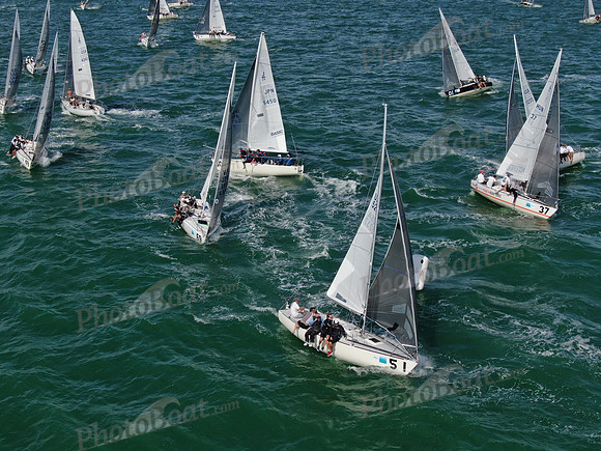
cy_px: 226
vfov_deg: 30.3
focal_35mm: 48
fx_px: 833
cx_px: 300
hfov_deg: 39.7
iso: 100
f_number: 3.8
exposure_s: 1/1600
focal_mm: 8.6
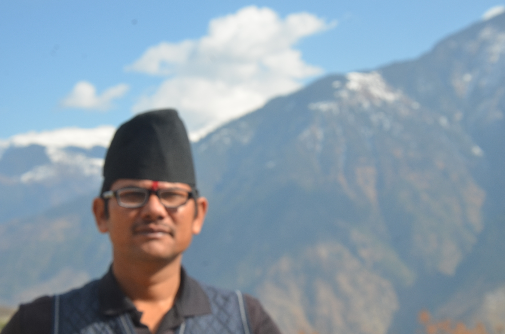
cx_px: 252
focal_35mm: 68
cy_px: 167
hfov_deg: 29.9
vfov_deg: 20.1
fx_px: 945
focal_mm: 45
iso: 200
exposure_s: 1/250
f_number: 8
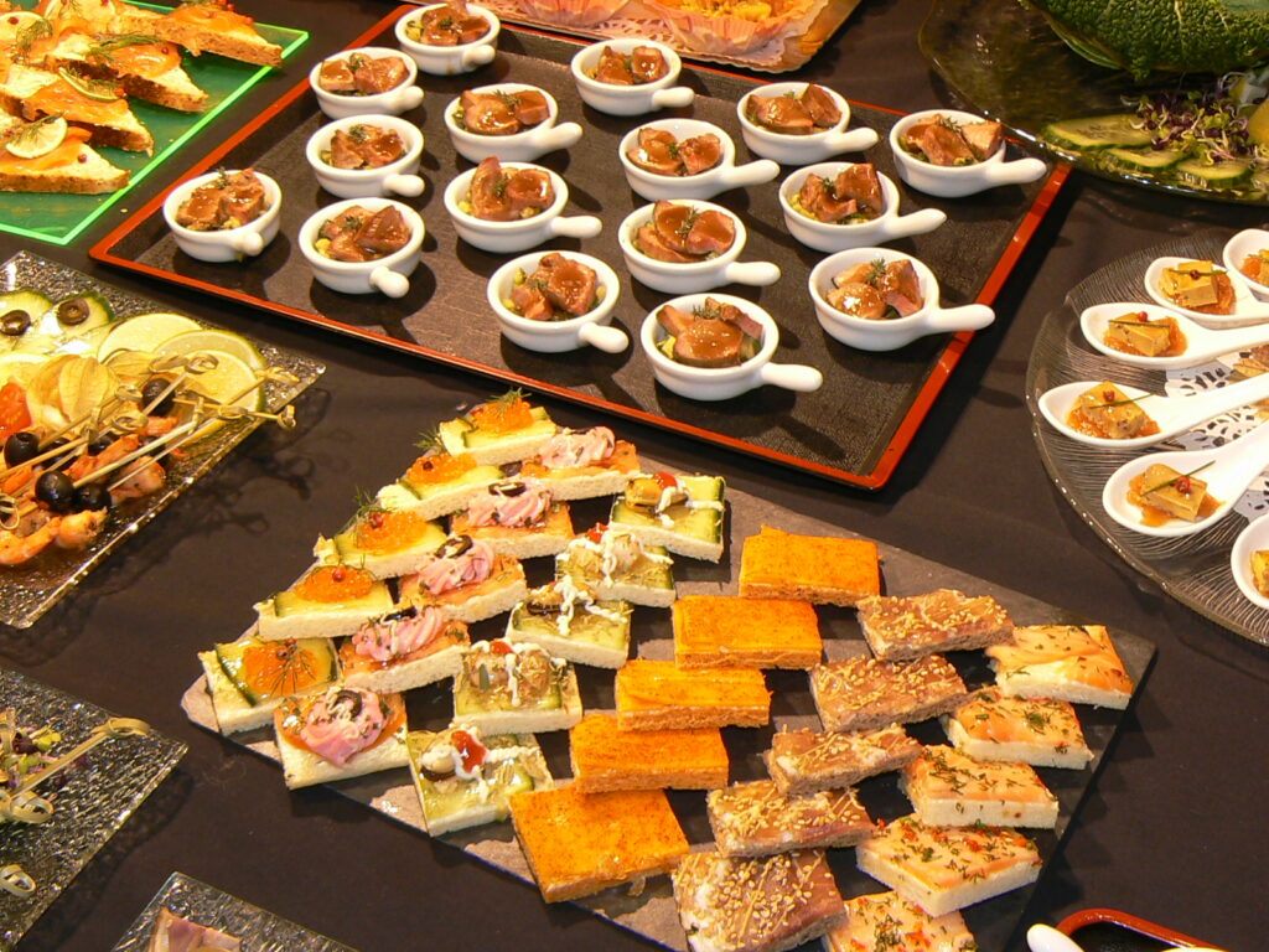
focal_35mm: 49
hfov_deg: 38.9
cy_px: 476
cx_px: 634
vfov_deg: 29.7
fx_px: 1796
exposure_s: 1/60
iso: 80
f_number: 4
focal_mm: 6
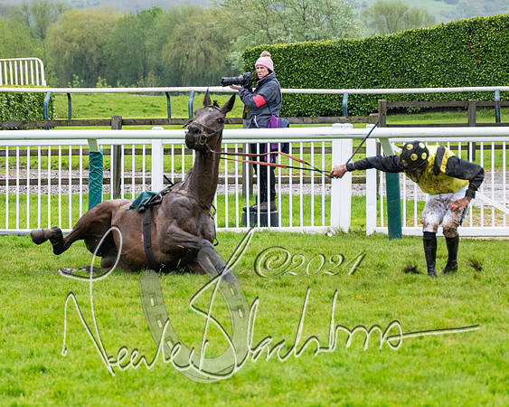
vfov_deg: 7.5
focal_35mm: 205
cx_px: 235
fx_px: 3094
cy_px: 227
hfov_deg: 9.4
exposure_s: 1/1250
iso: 1000
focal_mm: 98
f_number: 4
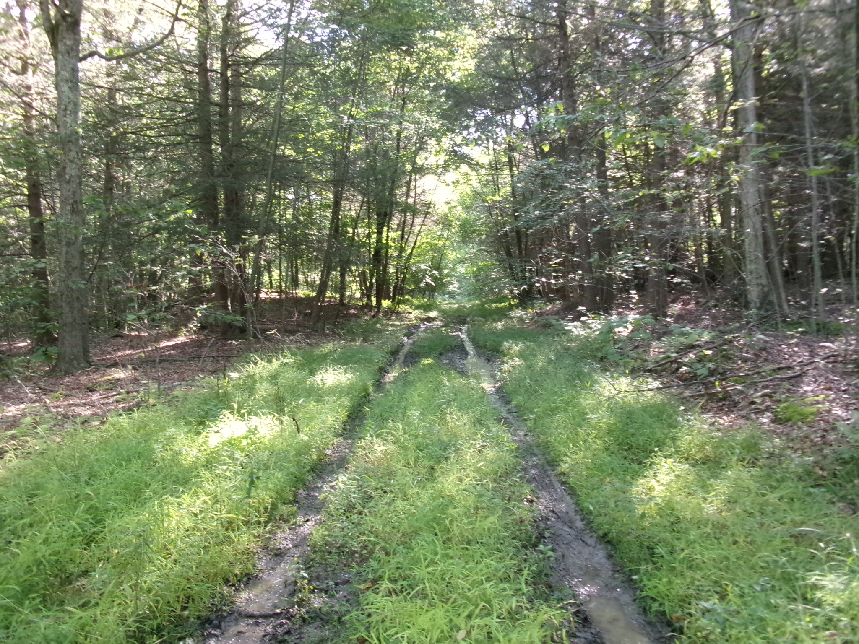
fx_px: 695
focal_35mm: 28
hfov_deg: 63.4
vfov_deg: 49.7
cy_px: 322
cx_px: 430
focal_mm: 5.1
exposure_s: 1/34
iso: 400
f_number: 3.9
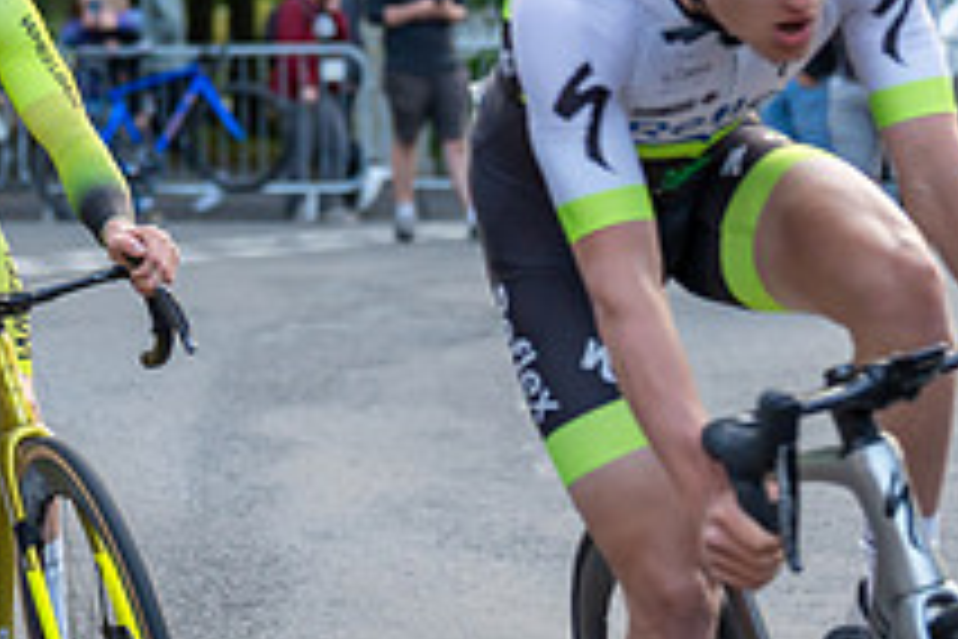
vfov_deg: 7.1
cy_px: -205
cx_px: -45
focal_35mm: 191
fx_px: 5082
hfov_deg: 10.7
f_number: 2.8
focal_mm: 70
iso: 1000
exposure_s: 1/800
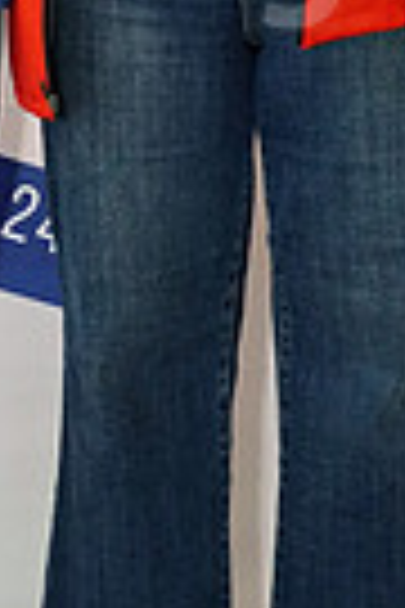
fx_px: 3977
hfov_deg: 5.8
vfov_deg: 8.5
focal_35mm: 236
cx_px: -18
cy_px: -338
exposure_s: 1/100
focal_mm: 47
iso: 1600
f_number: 8
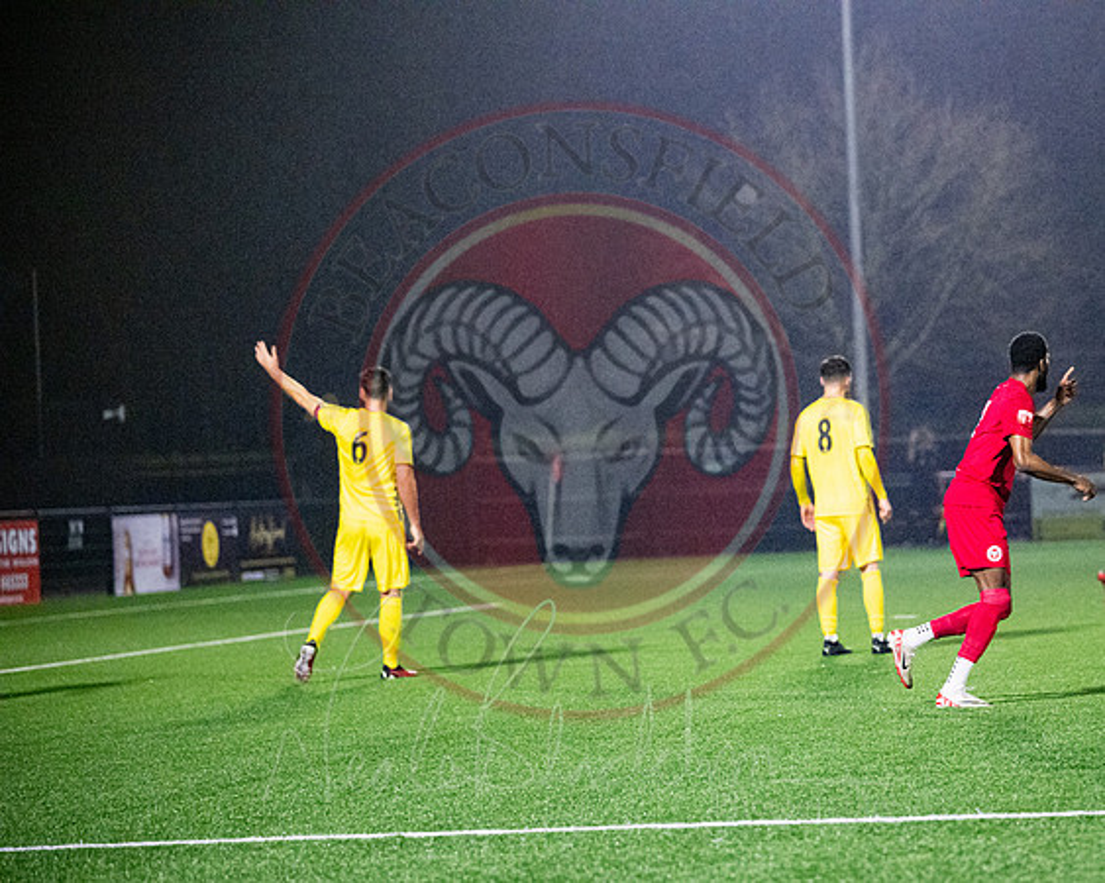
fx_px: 4534
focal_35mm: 139
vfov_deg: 11.1
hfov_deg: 13.9
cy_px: 494
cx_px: 742
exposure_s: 1/1000
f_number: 2.8
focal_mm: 110
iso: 8000
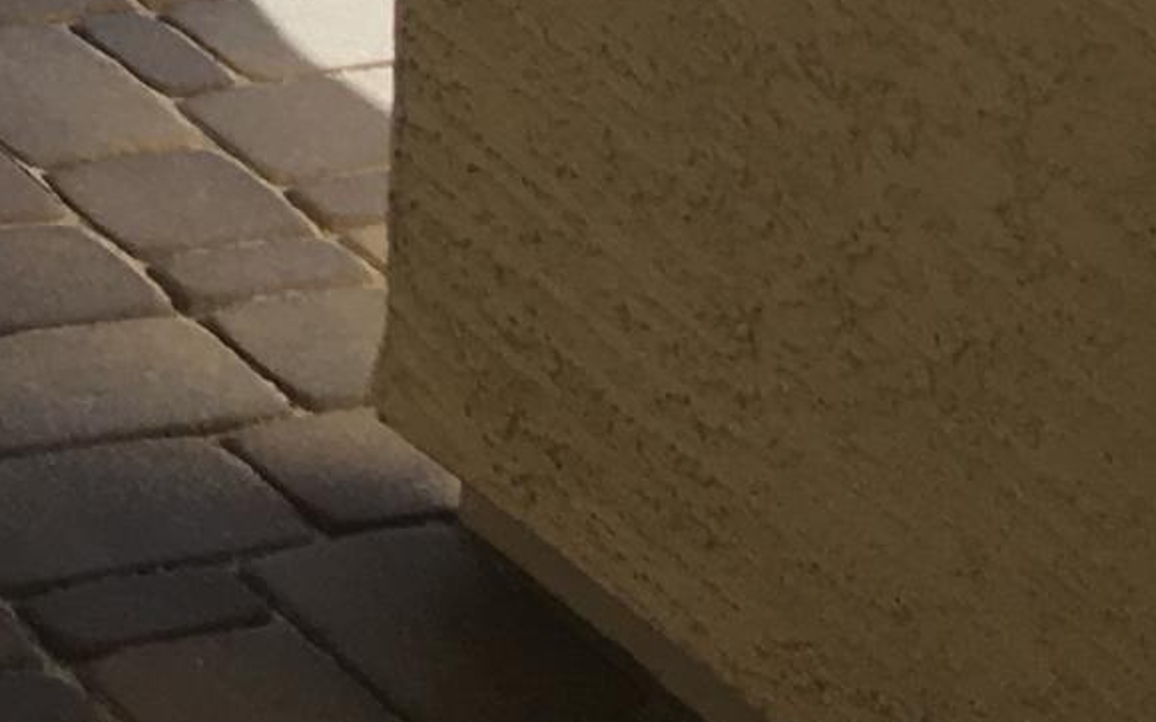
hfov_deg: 11.9
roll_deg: +1.7
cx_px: -1048
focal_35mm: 159
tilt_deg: -9.3
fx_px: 5007
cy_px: -1073
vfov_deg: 7.6
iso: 25
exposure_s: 1/574
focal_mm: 4.15
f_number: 2.2
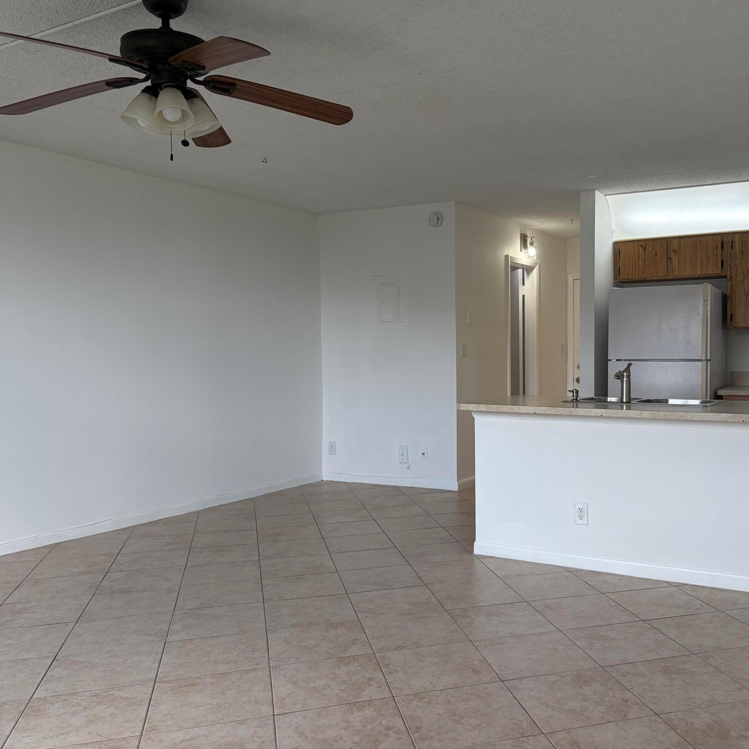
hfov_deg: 51.8
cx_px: 483
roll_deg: +0.9
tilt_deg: -1.4
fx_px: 759
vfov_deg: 52.5
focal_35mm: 31
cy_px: 372
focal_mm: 5.96
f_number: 1.6
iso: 100
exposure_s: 1/222
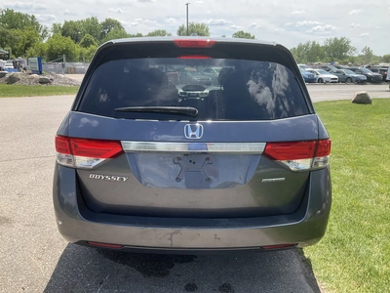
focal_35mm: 29
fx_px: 327
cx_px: 195
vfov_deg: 48.2
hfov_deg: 61.7
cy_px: 146
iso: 25
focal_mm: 3
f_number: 1.8
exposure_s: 1/804
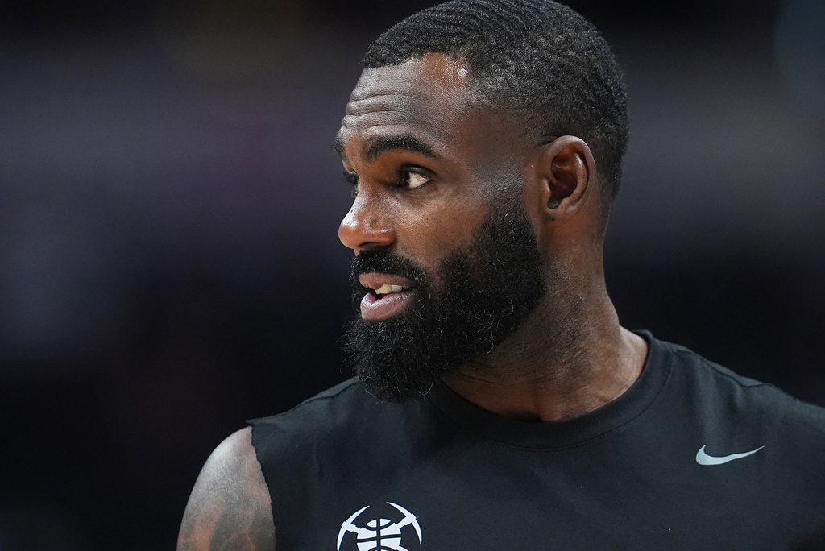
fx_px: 13757
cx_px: 412
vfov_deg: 2.3
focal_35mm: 600
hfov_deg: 3.4
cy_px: 276
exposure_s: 1/1600
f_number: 3.2
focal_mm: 400
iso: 5000
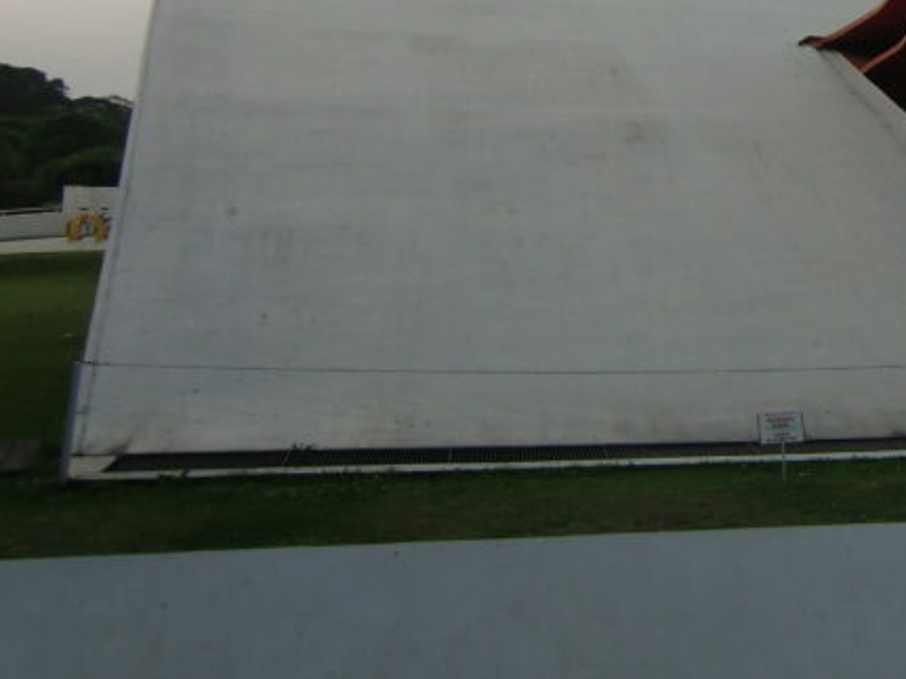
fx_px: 1491
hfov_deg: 30.6
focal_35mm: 57
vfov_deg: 25.0
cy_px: 95
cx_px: 967
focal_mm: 4.3
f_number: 3.2
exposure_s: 1/640
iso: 64
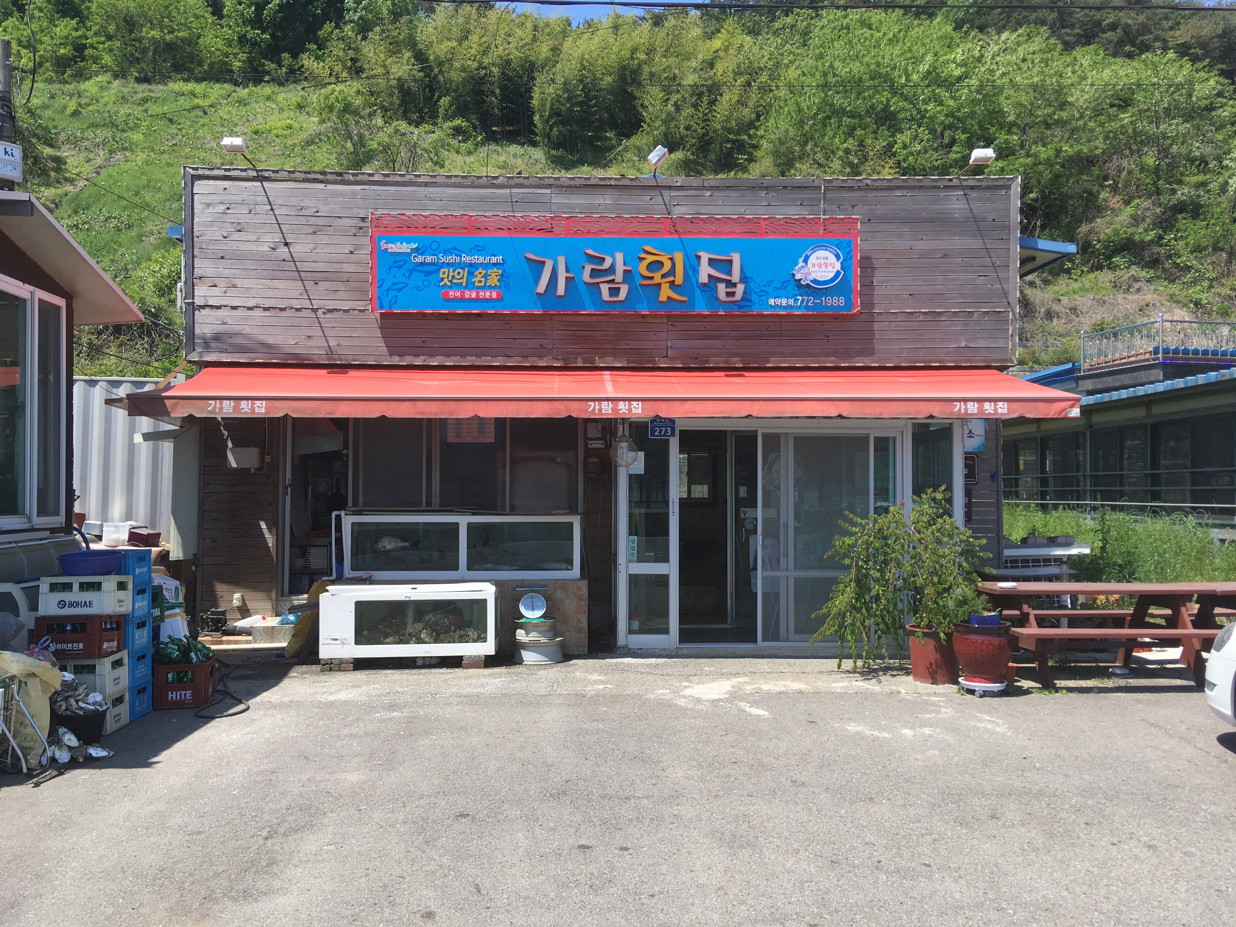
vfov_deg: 48.2
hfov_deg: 61.7
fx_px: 1035
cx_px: 618
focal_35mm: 29
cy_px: 464
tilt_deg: +2.1
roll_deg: +0.7
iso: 25
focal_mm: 4.15
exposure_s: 1/986
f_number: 2.2
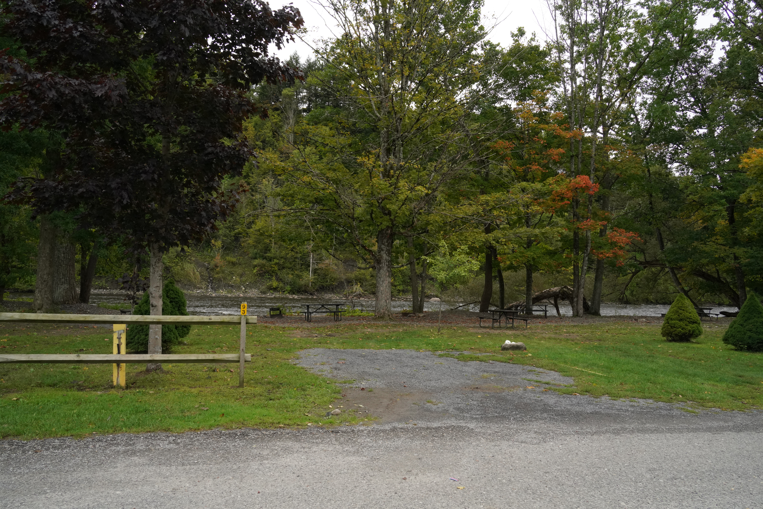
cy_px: 254
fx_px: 593
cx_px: 382
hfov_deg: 65.5
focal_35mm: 28
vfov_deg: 46.4
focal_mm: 28
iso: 1600
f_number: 13
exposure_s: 1/500
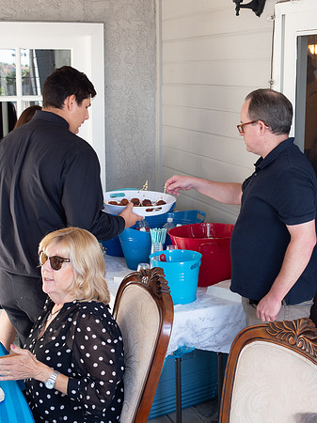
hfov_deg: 24.6
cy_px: 240
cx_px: 152
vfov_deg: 32.5
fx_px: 725
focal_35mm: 59
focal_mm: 19
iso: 320
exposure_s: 1/80
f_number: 3.5
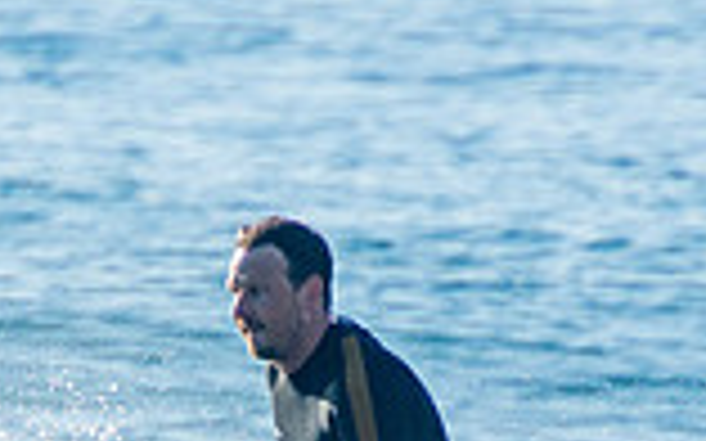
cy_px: 740
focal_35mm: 2253
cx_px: 180
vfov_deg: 0.6
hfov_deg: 0.9
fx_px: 43334
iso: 250
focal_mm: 400
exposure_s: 1/1250
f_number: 5.6
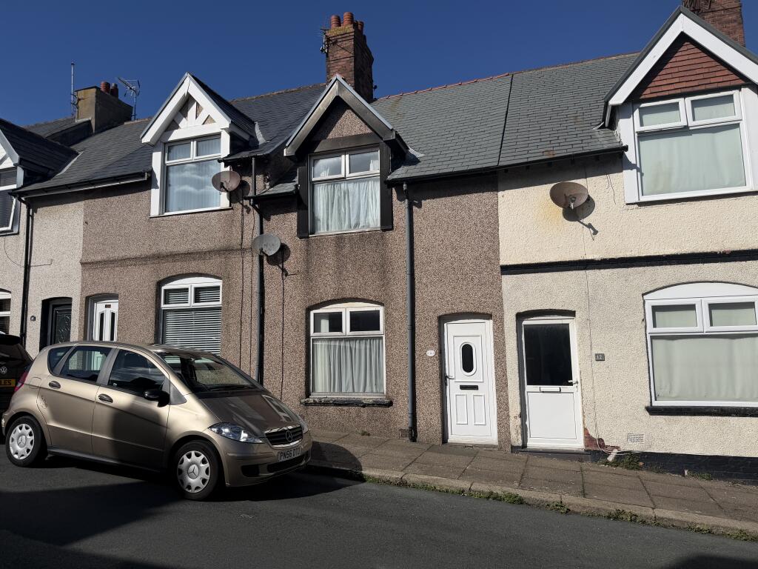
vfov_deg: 56.8
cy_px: 284
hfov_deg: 71.6
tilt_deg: +8.5
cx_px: 379
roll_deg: -0.8
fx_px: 526
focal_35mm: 24
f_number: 1.78
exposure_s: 1/11905
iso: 80
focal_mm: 6.76
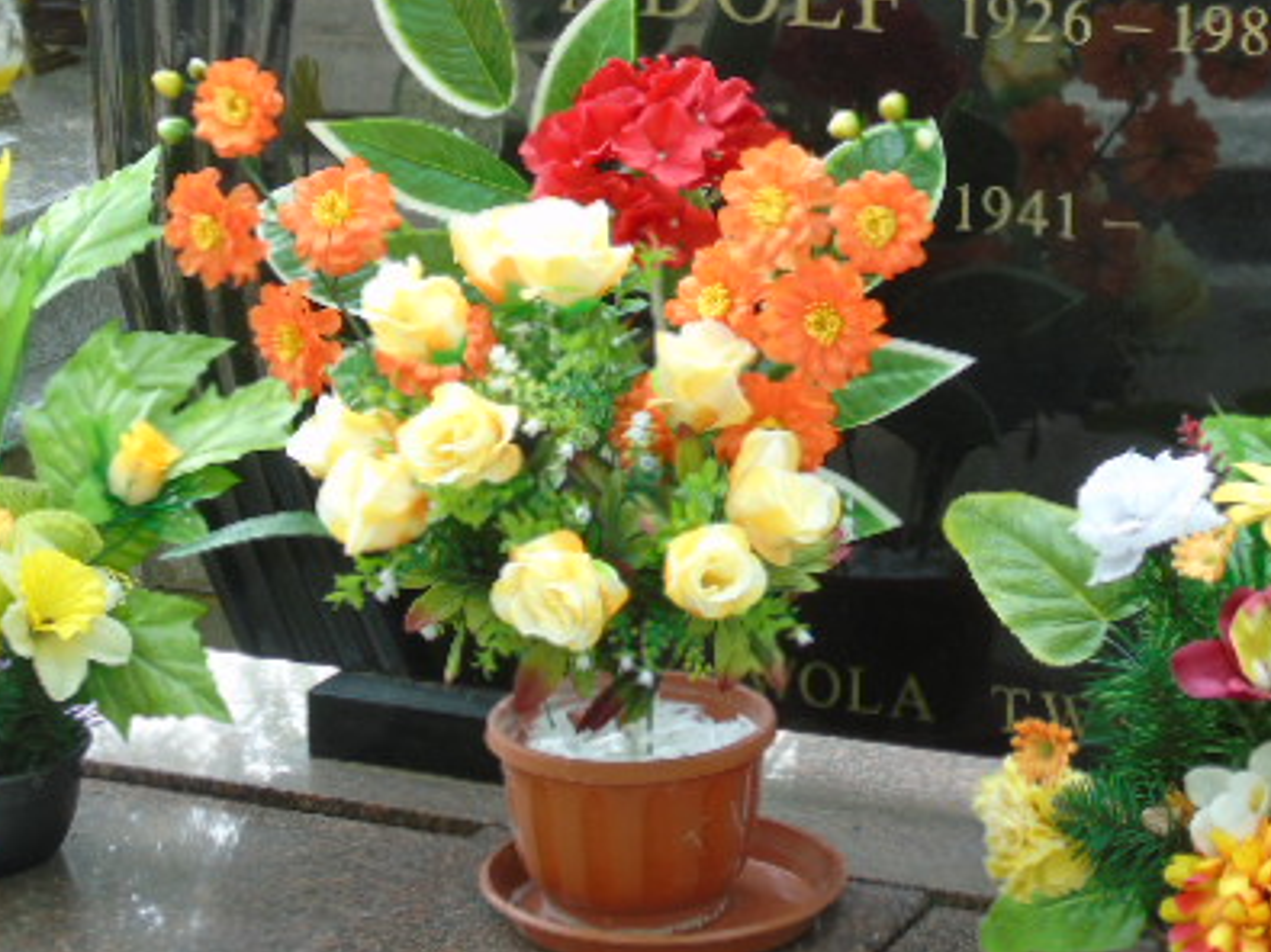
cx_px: 724
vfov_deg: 12.8
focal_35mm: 115
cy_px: 183
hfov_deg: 17.1
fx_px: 4221
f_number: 4.7
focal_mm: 13
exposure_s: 1/50
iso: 80
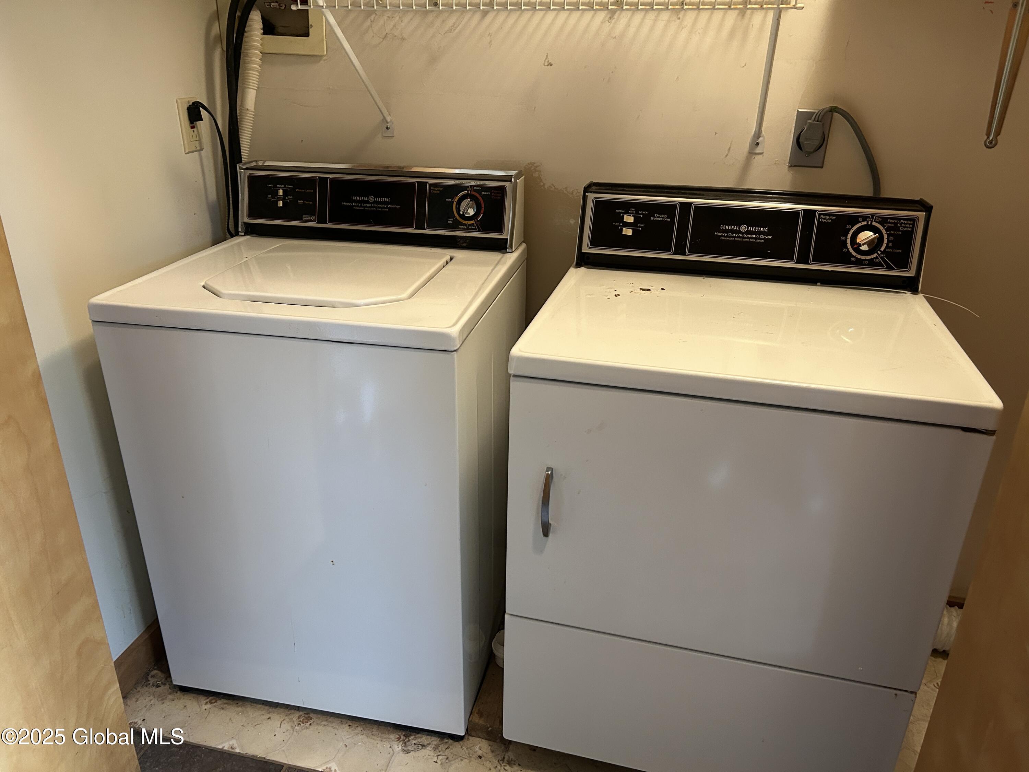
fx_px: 773
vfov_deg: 53.1
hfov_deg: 67.3
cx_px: 514
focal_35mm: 26
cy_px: 386
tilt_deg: -23.5
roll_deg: -0.4
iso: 250
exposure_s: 1/60
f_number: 1.5
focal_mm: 5.7
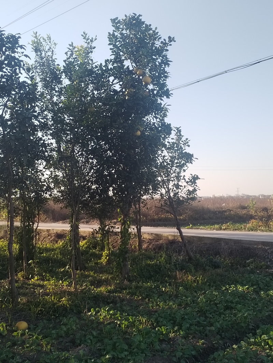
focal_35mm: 42
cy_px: 182
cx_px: 136
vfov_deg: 44.8
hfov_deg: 34.3
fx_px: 442
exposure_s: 1/594
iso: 100
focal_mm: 4.75
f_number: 1.8
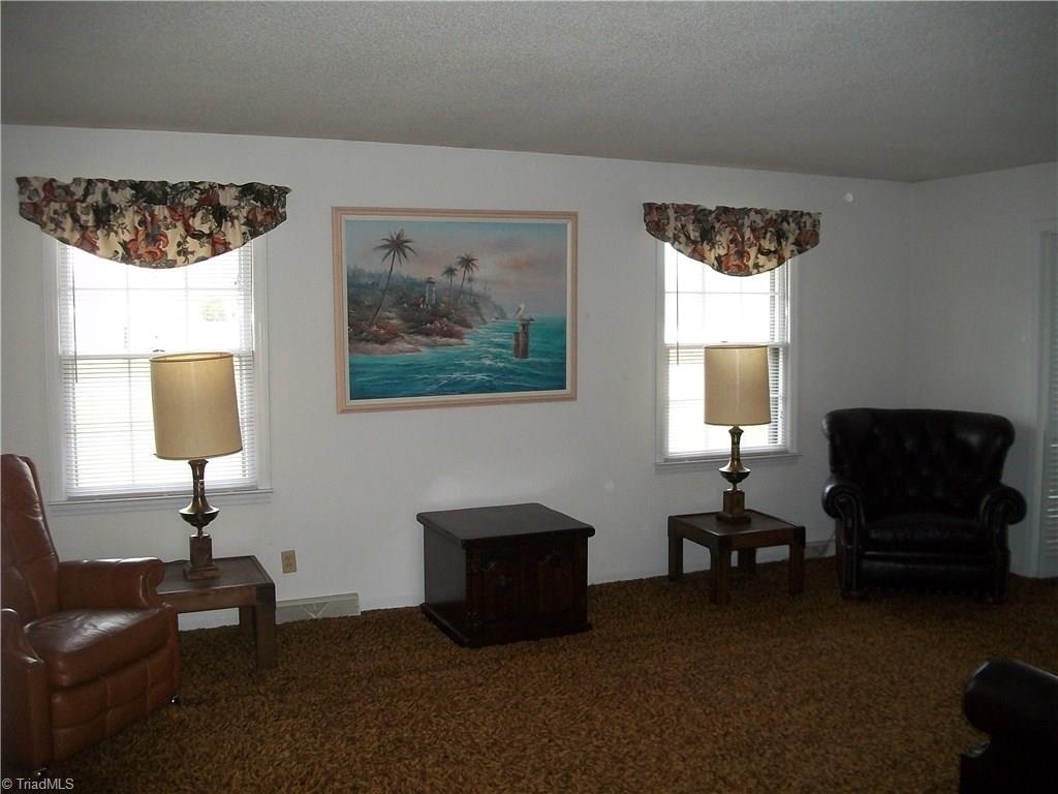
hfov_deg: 56.8
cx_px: 529
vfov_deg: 44.2
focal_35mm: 32
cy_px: 397
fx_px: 978
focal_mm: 5.7
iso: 240
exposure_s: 1/30
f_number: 2.9
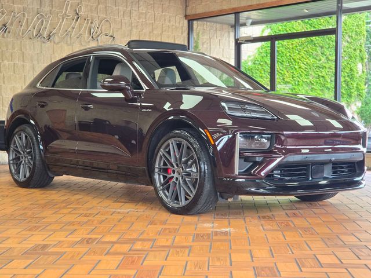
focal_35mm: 69
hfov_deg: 28.2
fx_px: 740
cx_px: 186
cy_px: 139
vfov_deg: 21.3
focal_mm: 7
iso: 125
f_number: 2.4
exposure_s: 1/120
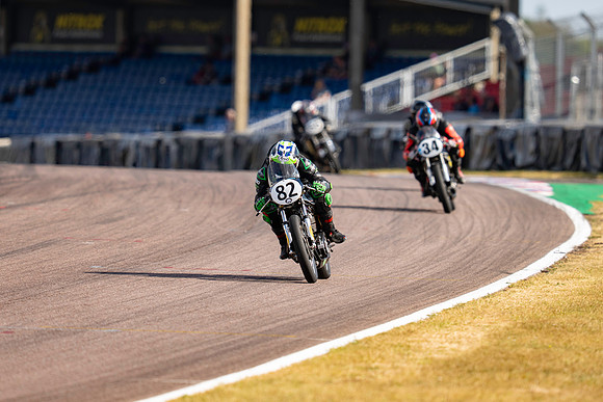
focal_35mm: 553
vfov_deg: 2.5
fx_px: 9271
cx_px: 384
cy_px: 134
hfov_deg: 3.7
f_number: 3.5
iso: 50
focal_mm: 400
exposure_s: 1/500
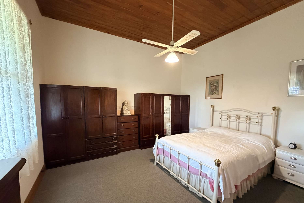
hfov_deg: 100.4
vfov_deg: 77.1
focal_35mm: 15
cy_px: 113
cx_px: 151
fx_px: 127
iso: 800
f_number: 2.2
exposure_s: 1/50
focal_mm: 2.22
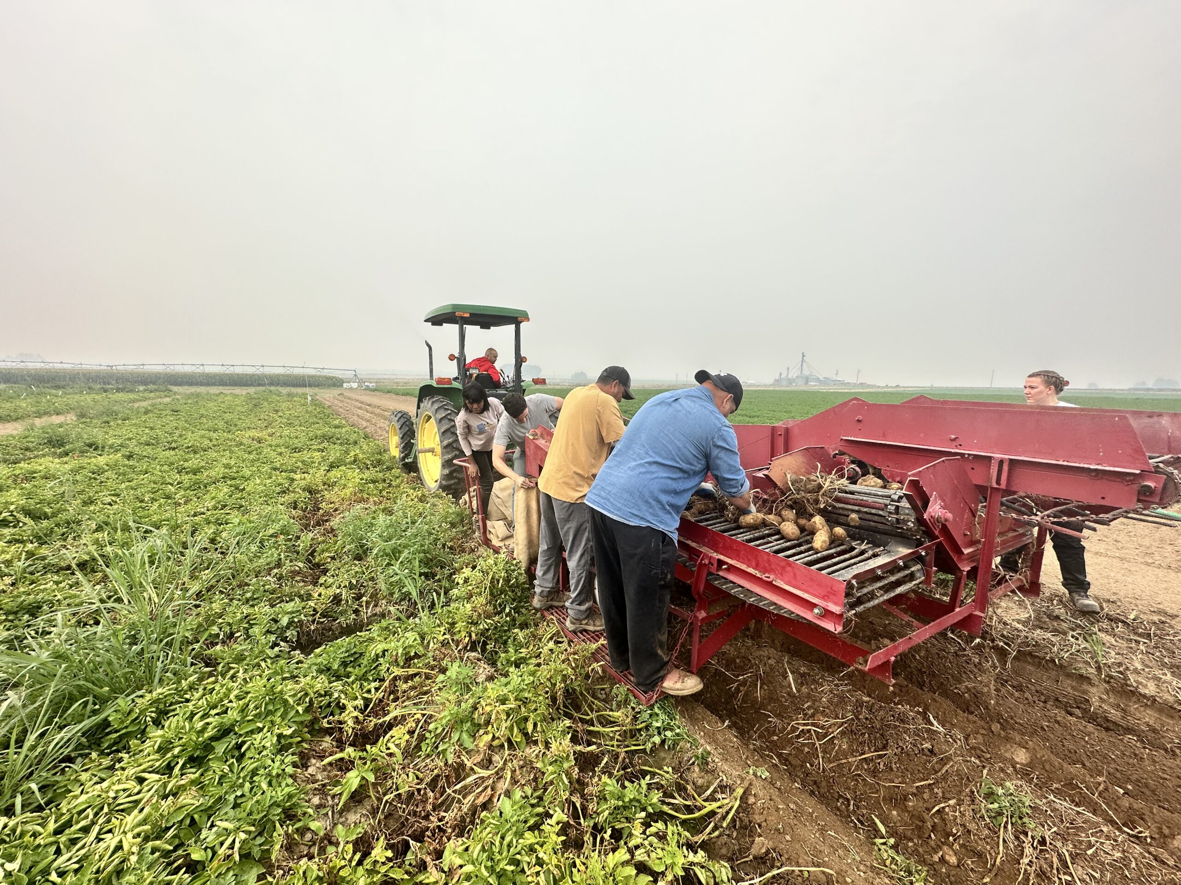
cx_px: 590
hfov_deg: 102.1
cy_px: 442
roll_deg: -2.3
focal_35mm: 14
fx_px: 478
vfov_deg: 85.7
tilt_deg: -7.9
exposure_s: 1/686
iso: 40
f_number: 2.2
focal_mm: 2.22
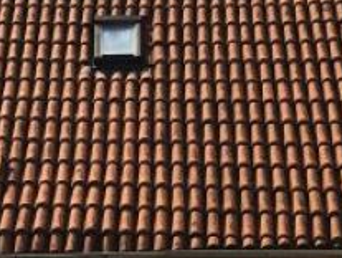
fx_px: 1603
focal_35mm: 162
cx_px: 139
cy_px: -12
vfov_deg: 9.1
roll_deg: +1.0
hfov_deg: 12.2
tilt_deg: -5.3
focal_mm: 3.99
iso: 20
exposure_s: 1/1408
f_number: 1.8
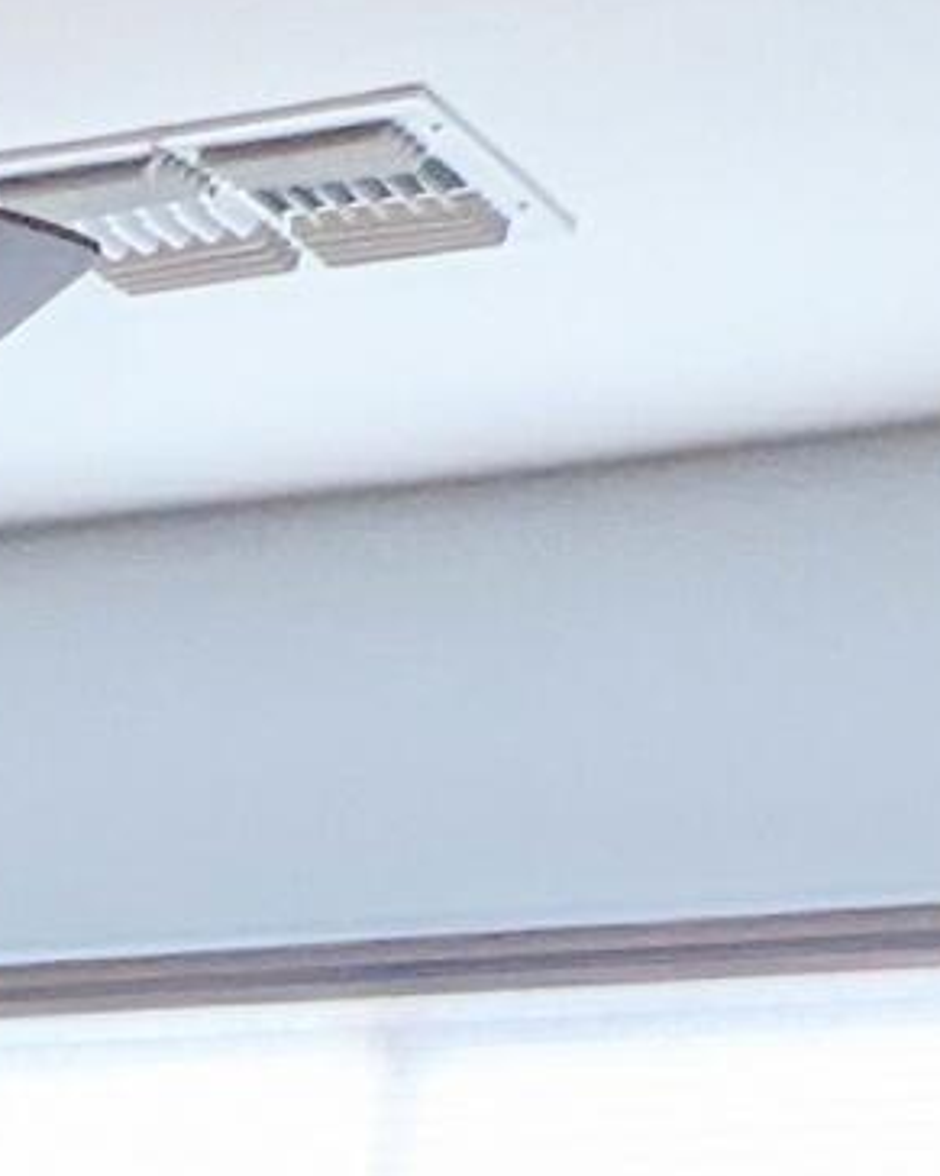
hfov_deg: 10.2
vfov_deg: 11.0
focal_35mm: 129
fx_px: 4488
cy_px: 3299
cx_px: -1405
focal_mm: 2.35
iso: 116
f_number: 2.2
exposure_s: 1/120
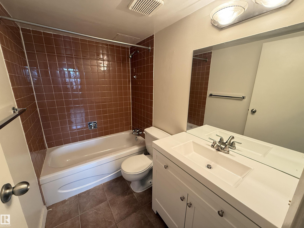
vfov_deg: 85.7
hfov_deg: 102.1
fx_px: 123
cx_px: 152
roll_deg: -0.6
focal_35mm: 14
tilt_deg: -13.9
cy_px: 114
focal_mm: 2.22
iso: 200
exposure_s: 1/60
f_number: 2.2
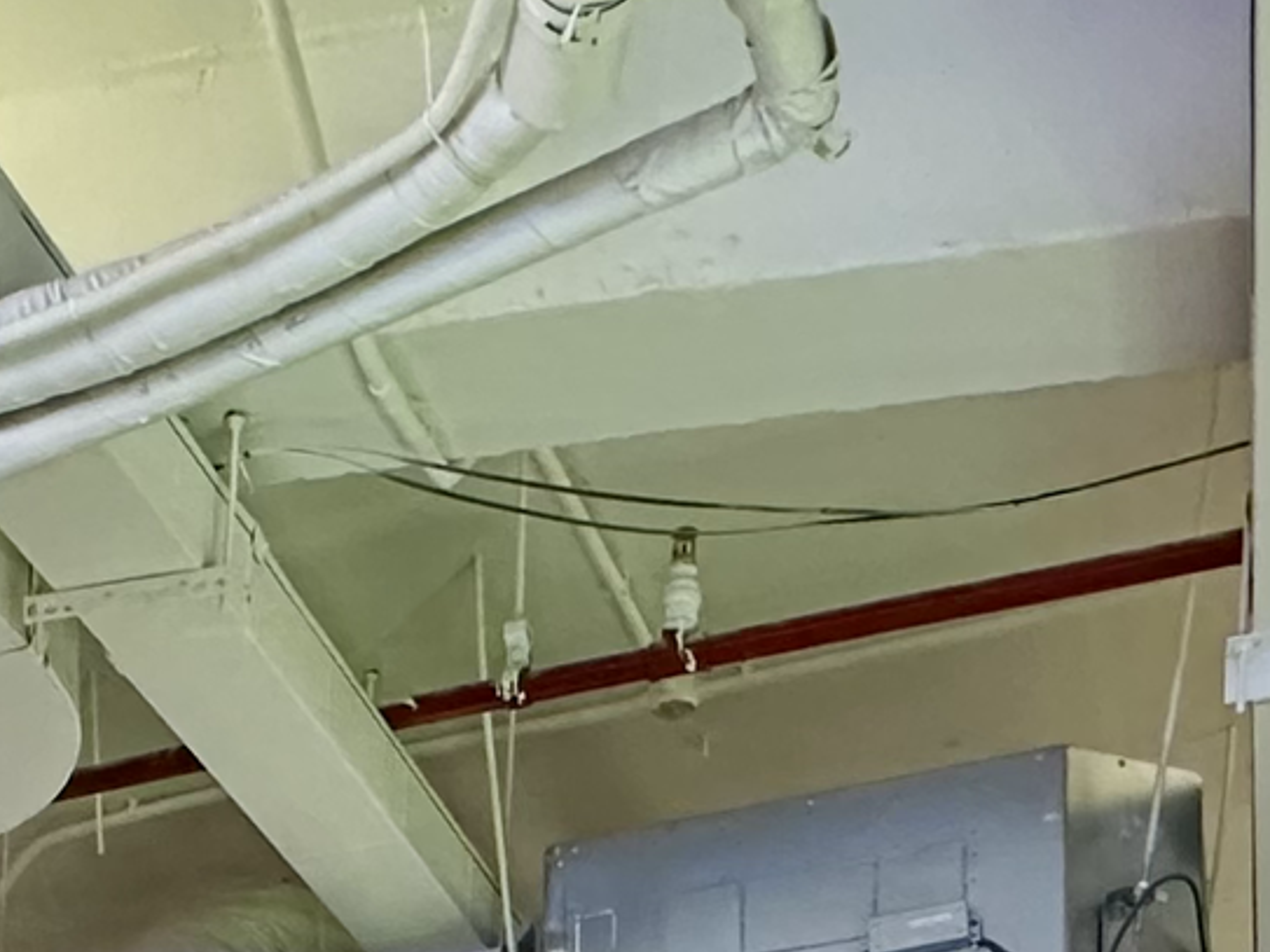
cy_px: 1974
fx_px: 2421
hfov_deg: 28.4
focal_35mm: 66
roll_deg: -0.6
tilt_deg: -1.2
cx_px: 147
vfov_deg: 16.3
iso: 250
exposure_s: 1/100
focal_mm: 2.22
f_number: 2.2
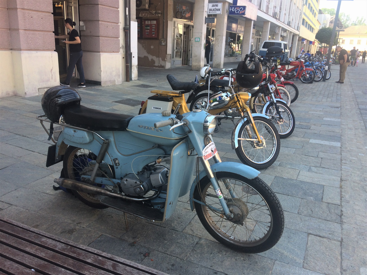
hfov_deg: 61.7
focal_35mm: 29
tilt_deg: -16.1
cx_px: 184
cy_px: 138
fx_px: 307
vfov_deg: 48.2
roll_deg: -2.4
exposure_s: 1/336
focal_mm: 4.15
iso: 32
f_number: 2.2
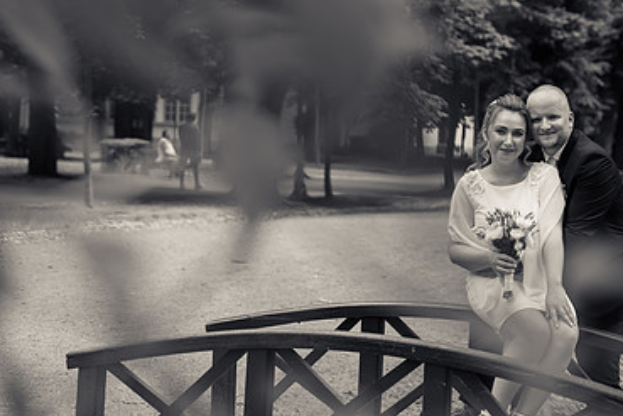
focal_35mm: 110
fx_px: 1903
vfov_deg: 12.4
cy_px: 178
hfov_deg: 18.6
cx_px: 274
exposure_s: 1/800
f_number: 2.8
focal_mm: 70
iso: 160
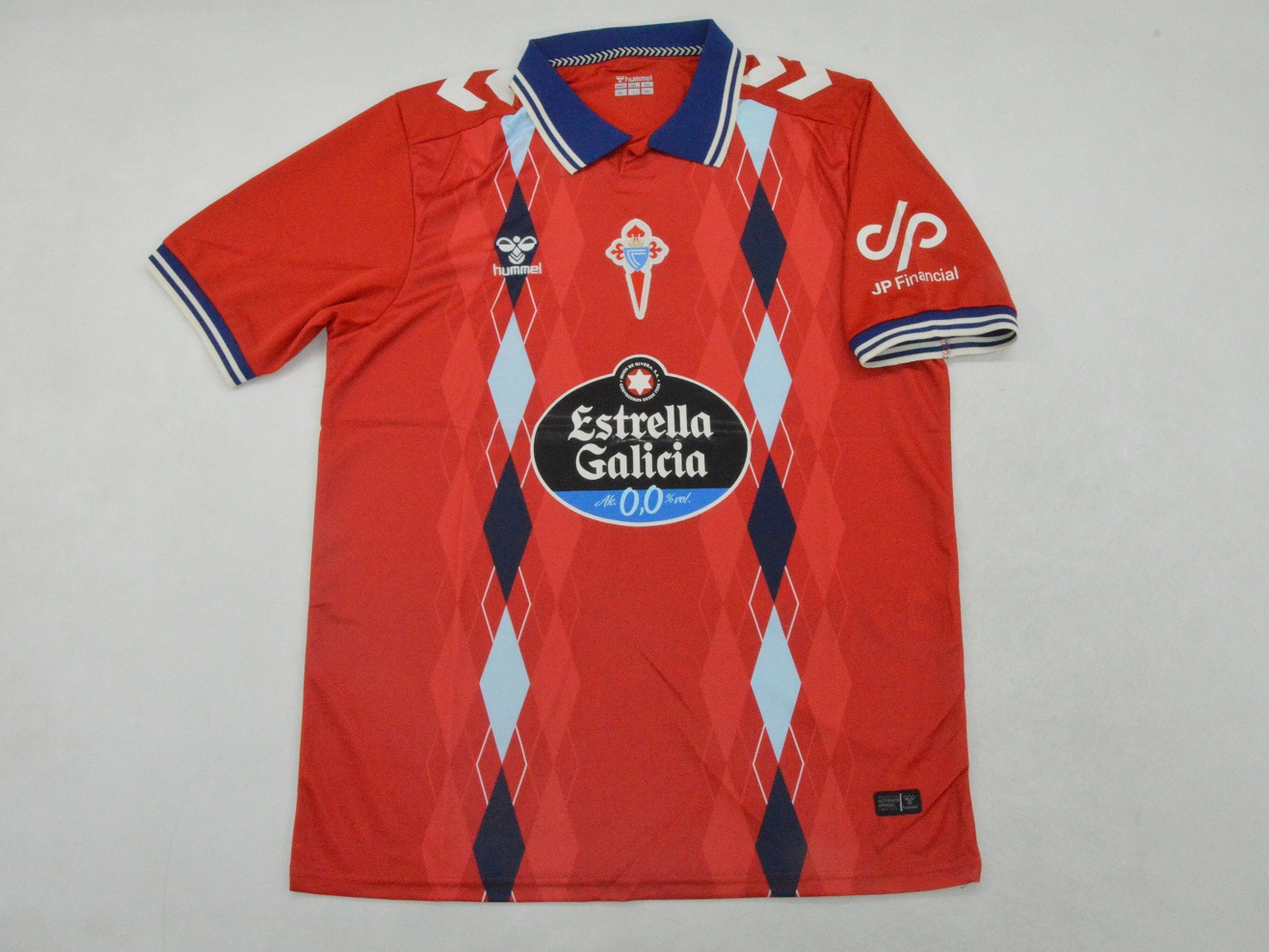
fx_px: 1267
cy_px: 473
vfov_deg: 41.2
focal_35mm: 35
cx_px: 621
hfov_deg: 53.2
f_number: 25
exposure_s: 1/200
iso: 6400
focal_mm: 21
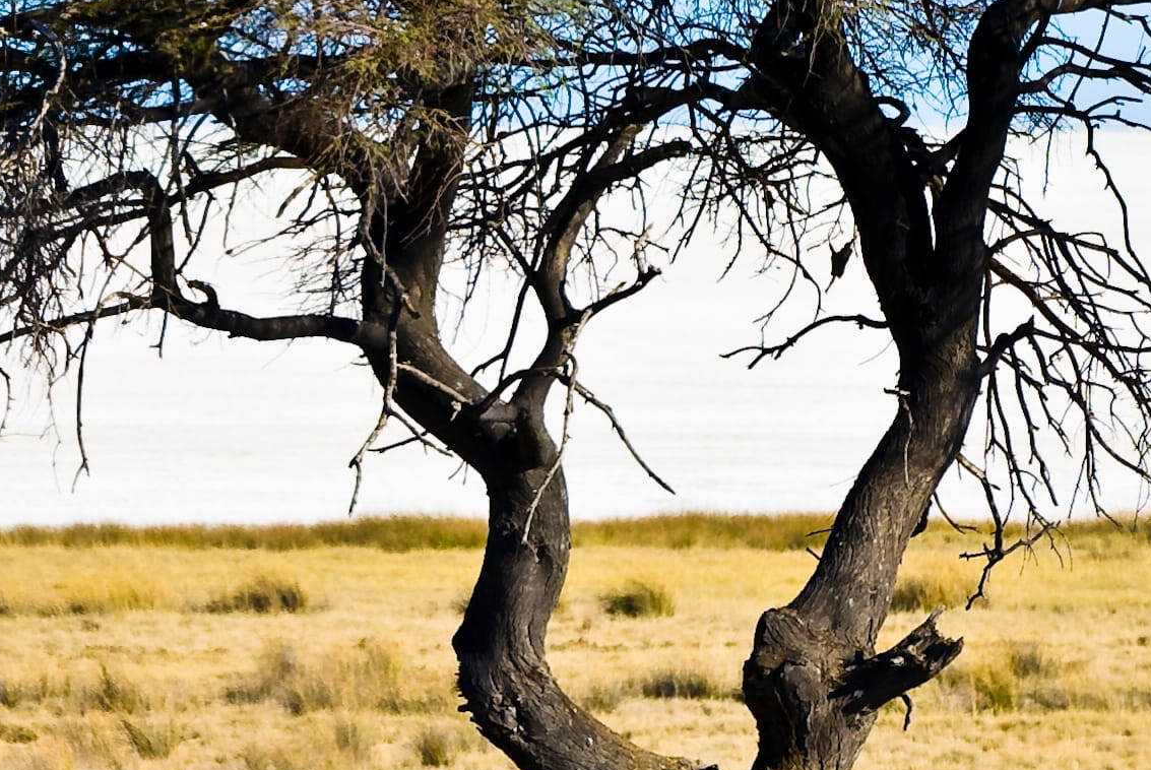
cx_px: 681
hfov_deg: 2.1
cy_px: 76
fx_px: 31963
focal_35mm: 999
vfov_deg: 1.4
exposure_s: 1/320
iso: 100
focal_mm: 195
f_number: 8
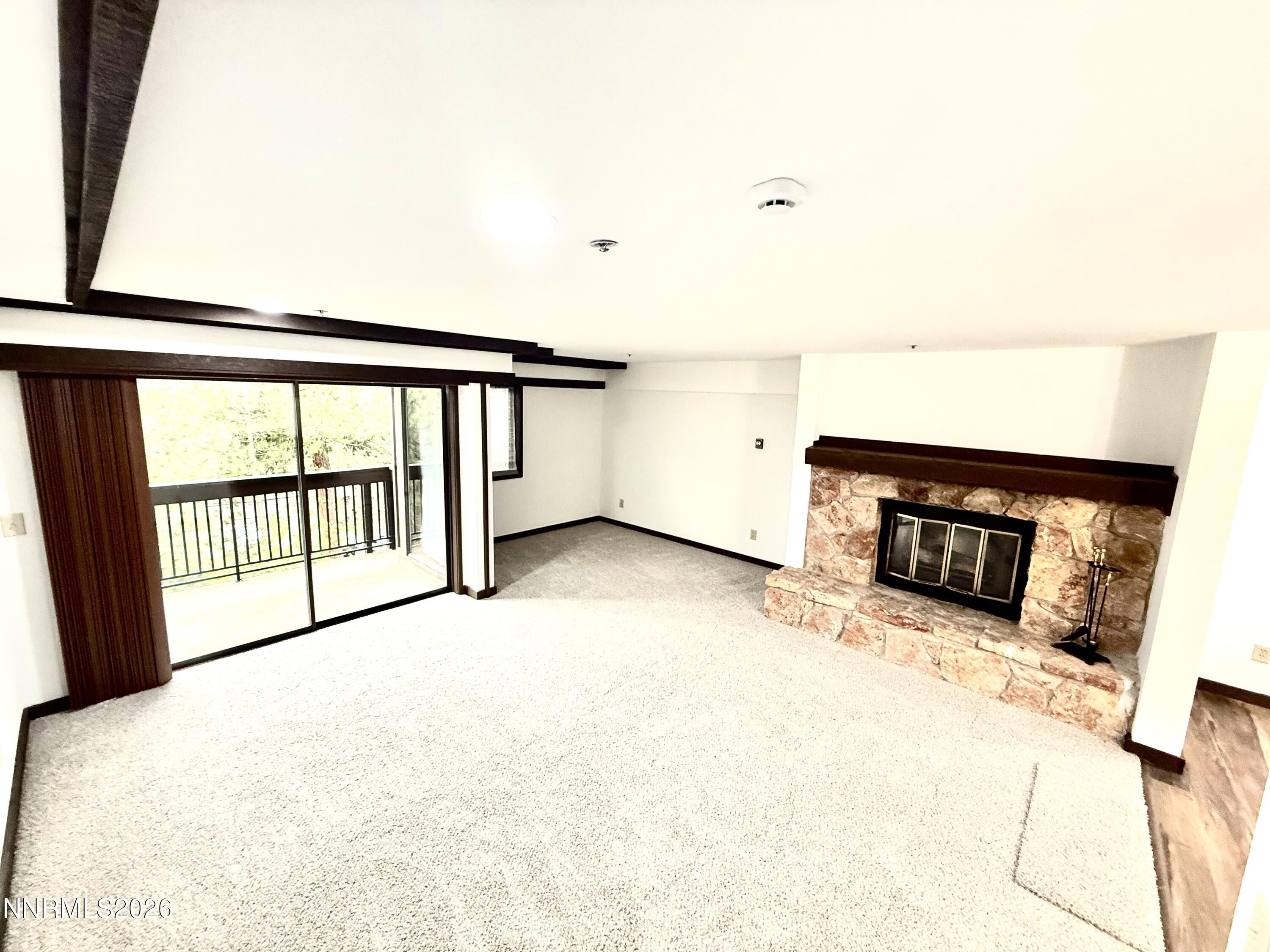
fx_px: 514
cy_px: 476
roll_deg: -3.1
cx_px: 635
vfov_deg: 85.7
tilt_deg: -9.1
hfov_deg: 102.1
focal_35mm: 14
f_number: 2.2
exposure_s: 1/60
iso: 250
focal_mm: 2.22
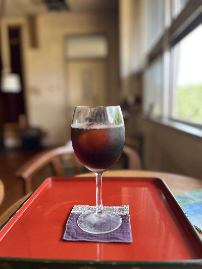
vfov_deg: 67.3
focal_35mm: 26
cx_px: 101
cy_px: 134
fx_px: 202
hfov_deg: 53.1
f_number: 1.6
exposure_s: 1/121
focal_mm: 5.1
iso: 64
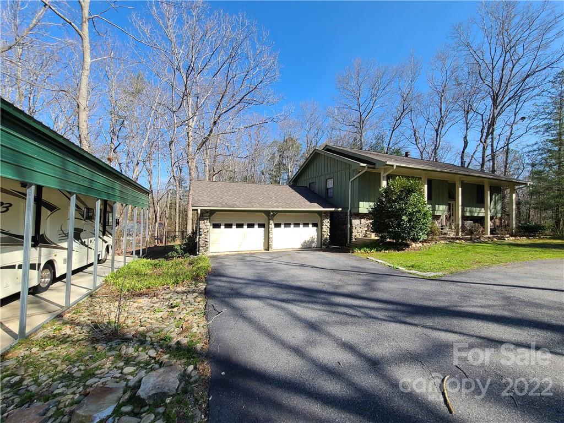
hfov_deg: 106.2
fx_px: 212
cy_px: 212
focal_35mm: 13
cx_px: 282
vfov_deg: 89.9
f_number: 2.2
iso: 50
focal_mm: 2.2
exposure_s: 1/970
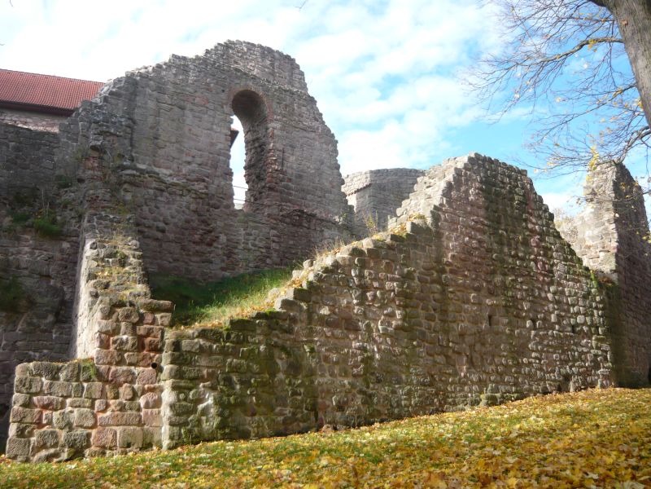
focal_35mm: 33
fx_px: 621
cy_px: 244
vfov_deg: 42.9
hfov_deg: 55.4
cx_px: 326
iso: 125
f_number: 2.8
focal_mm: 5.5
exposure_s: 1/500
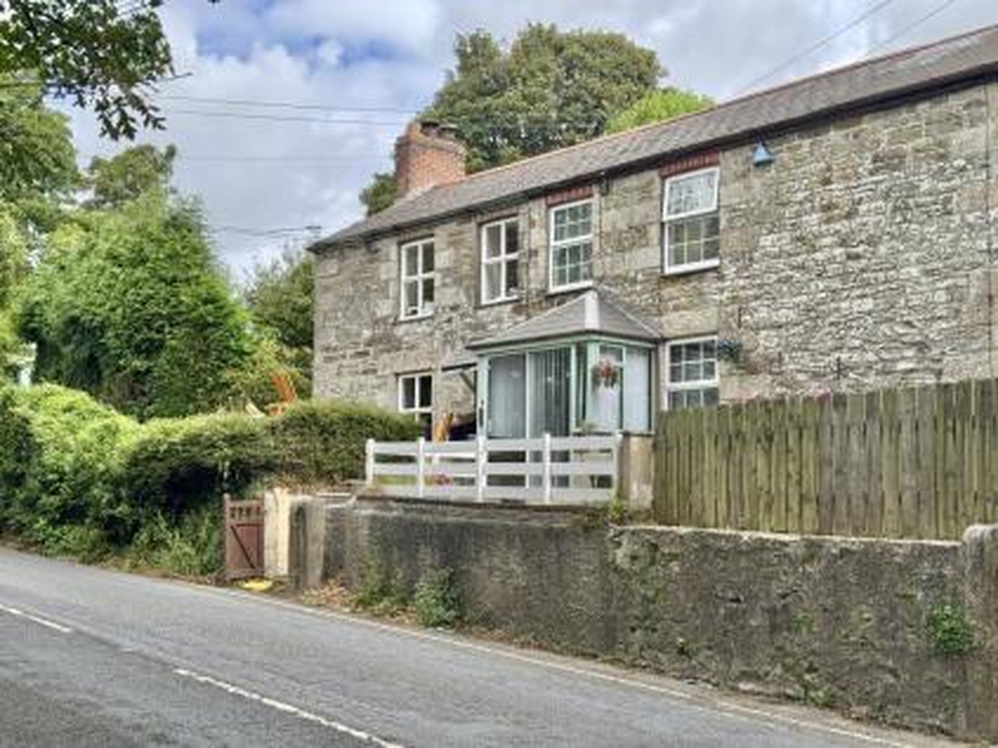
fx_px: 1383
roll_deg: -1.2
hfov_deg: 39.7
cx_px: 499
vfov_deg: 30.3
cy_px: 374
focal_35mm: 48
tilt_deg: +5.4
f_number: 1.78
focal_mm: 6.76
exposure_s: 1/1193
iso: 64
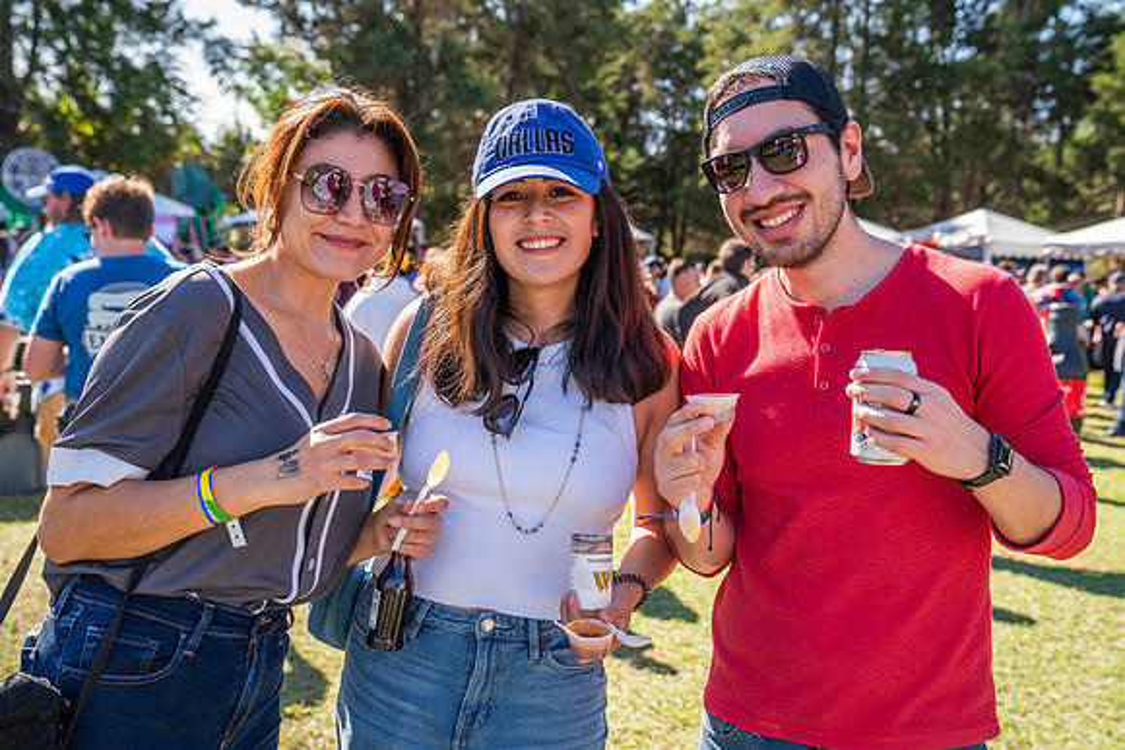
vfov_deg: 32.8
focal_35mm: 41
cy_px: 382
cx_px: 573
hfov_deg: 47.6
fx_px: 1274
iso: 160
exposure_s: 1/320
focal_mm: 40
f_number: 4
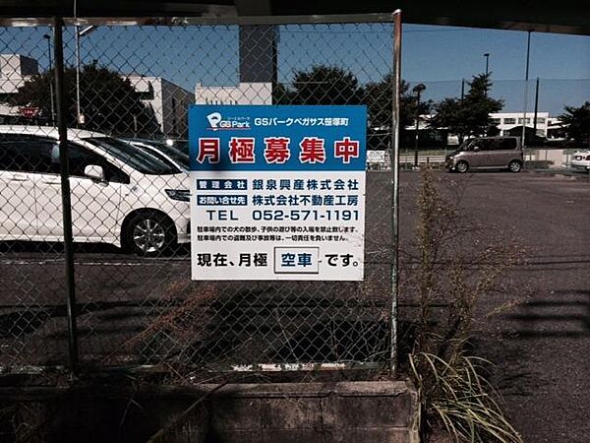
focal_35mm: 30
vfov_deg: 46.8
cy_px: 222
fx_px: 511
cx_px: 295
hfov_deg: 60.0
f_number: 2.2
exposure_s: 1/8264
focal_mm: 4.12
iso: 40
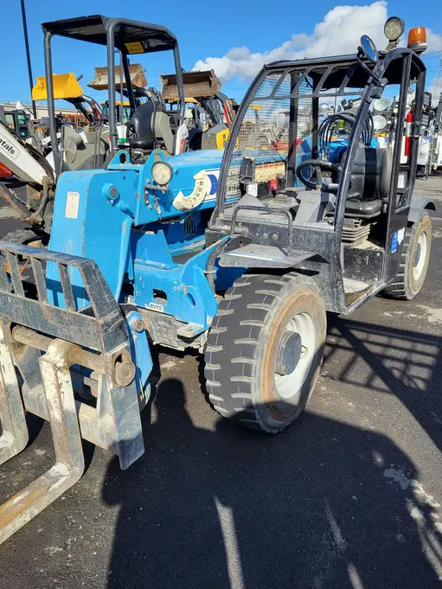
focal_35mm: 28
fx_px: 477
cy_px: 284
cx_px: 233
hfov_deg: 49.7
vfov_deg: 63.4
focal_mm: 5.4
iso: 40
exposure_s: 1/1614
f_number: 1.8
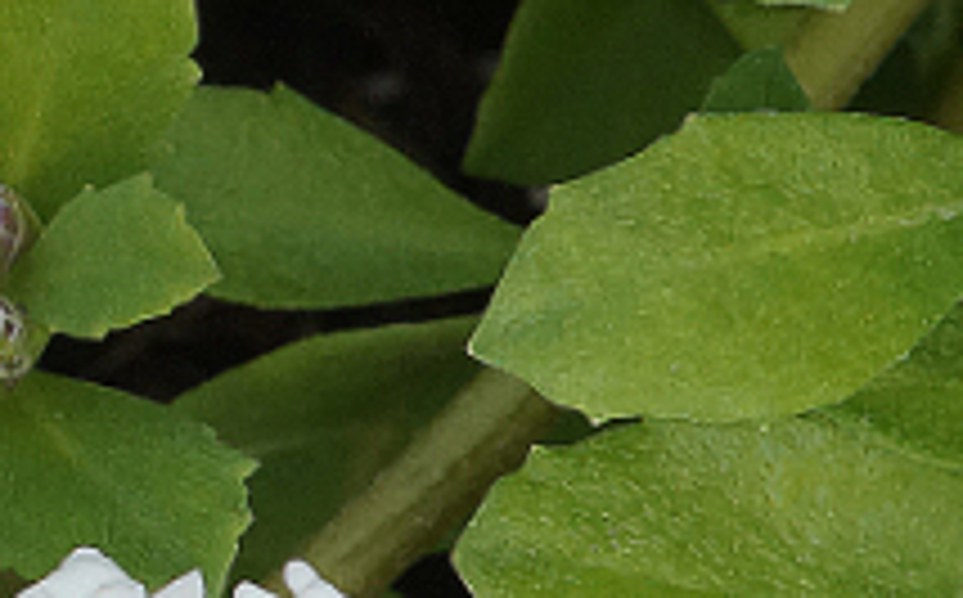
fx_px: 22509
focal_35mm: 859
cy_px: -207
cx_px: -1472
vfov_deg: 1.5
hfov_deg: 2.4
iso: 500
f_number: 10
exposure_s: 1/160
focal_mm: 100
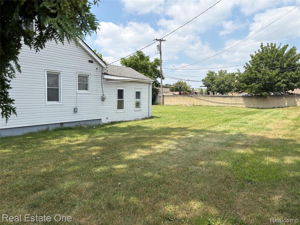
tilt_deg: -3.3
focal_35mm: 26
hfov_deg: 67.3
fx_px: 225
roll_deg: -0.1
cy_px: 112
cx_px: 150
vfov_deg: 53.1
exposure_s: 1/2865
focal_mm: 5.96
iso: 50
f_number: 1.6
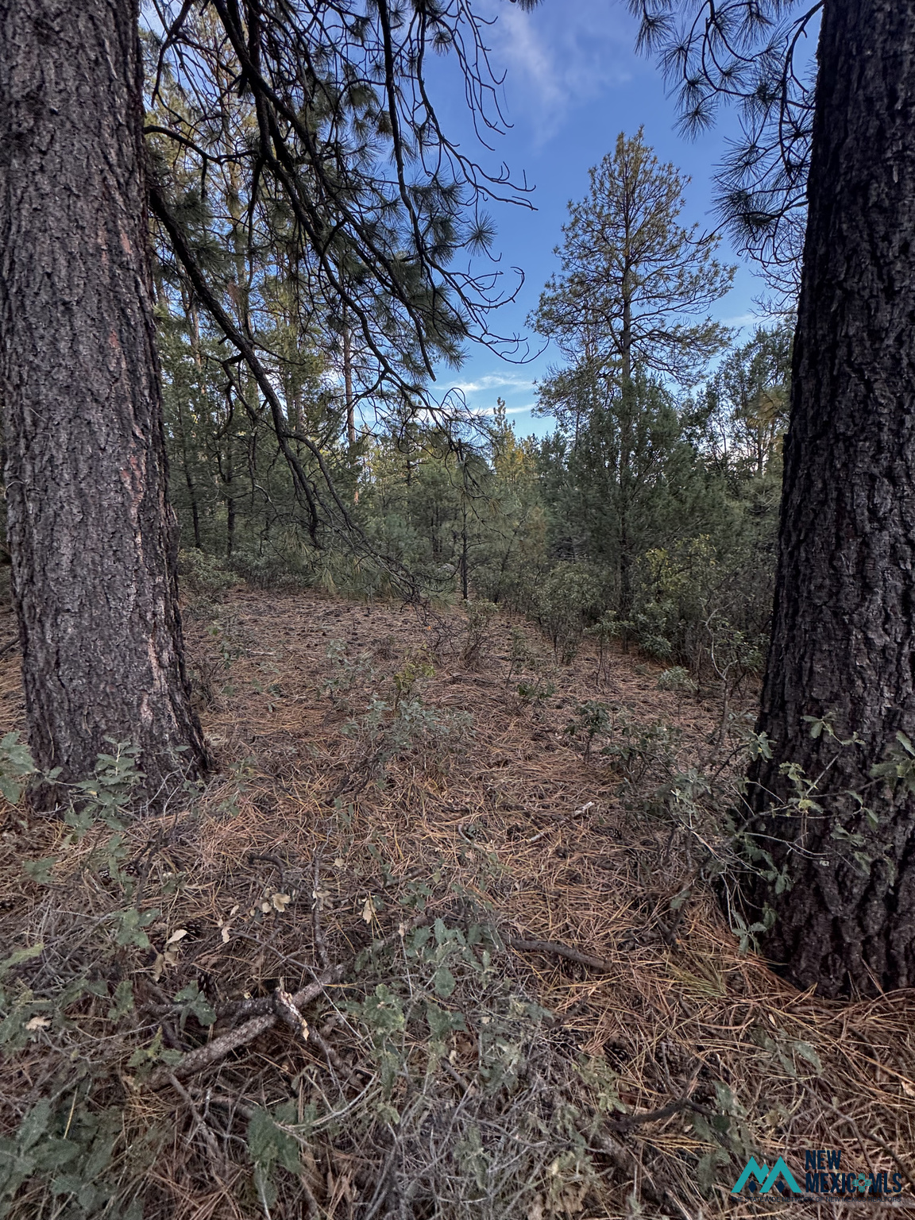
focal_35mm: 14
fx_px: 493
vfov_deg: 102.1
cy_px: 610
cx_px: 458
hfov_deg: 85.7
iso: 100
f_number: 2.2
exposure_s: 1/99
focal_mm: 2.22
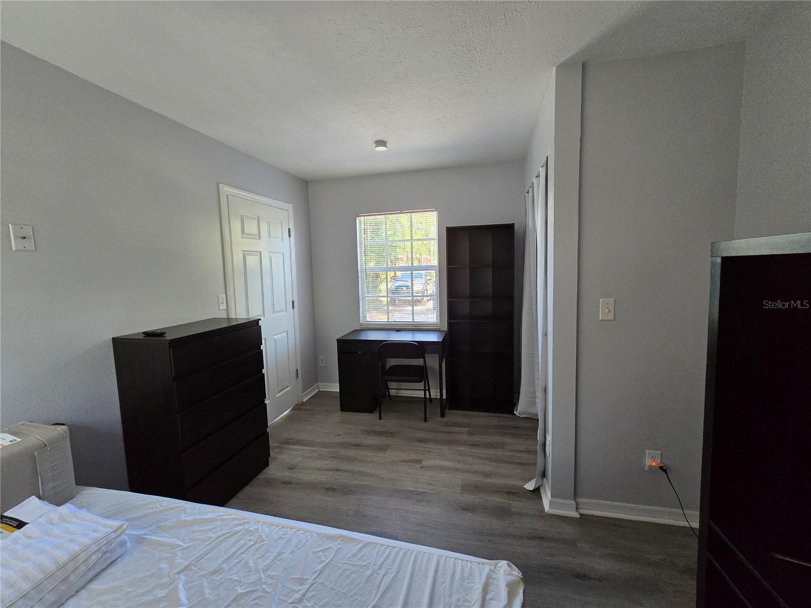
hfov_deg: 106.2
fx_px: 305
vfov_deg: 89.9
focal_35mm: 13
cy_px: 304
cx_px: 406
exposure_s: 1/60
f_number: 2.2
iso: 200
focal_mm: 2.2
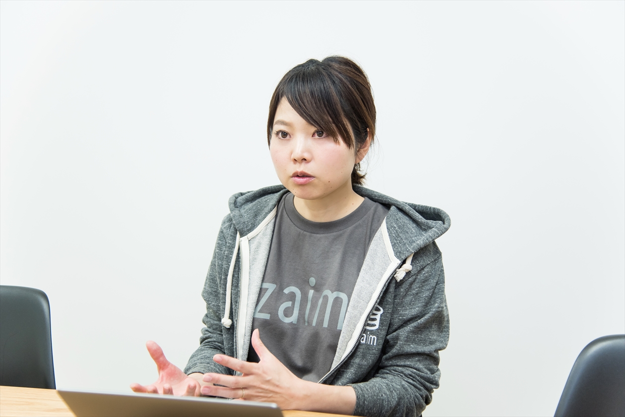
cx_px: 312
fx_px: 955
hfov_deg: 36.2
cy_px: 208
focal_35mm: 55
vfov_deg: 24.6
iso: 800
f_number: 4
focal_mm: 55
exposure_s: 1/125
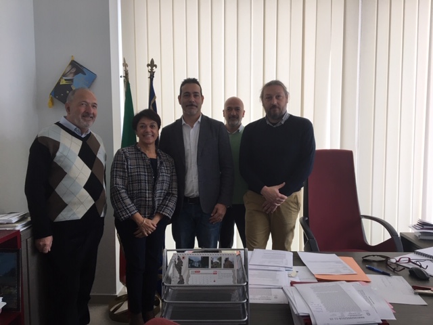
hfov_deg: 61.7
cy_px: 162
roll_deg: +0.0
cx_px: 216
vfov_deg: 48.2
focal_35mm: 29
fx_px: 363
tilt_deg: -4.4
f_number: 2.2
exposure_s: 1/33
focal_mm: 4.15
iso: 25
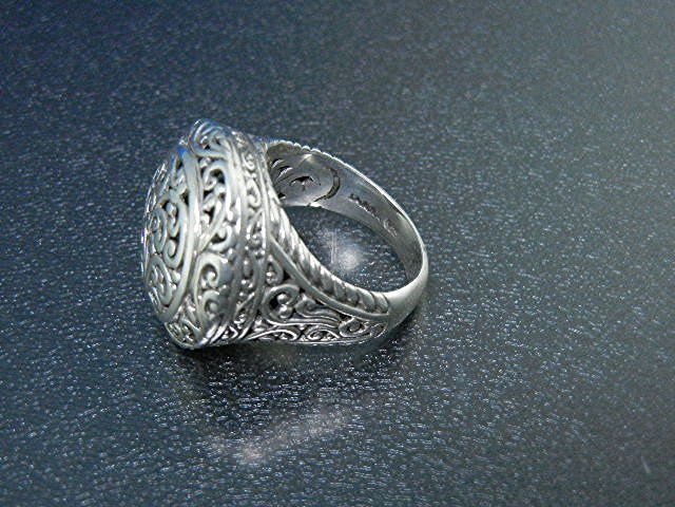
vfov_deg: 24.8
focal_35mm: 59
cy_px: 254
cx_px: 338
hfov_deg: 32.7
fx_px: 1150
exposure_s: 1/30
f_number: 8
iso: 772
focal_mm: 10.6
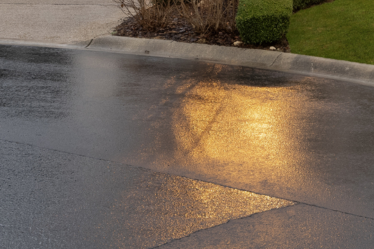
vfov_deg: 12.8
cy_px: -107
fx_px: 1060
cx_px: 504
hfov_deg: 18.4
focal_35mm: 102
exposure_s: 1/1.25
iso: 800
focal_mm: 34
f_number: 8
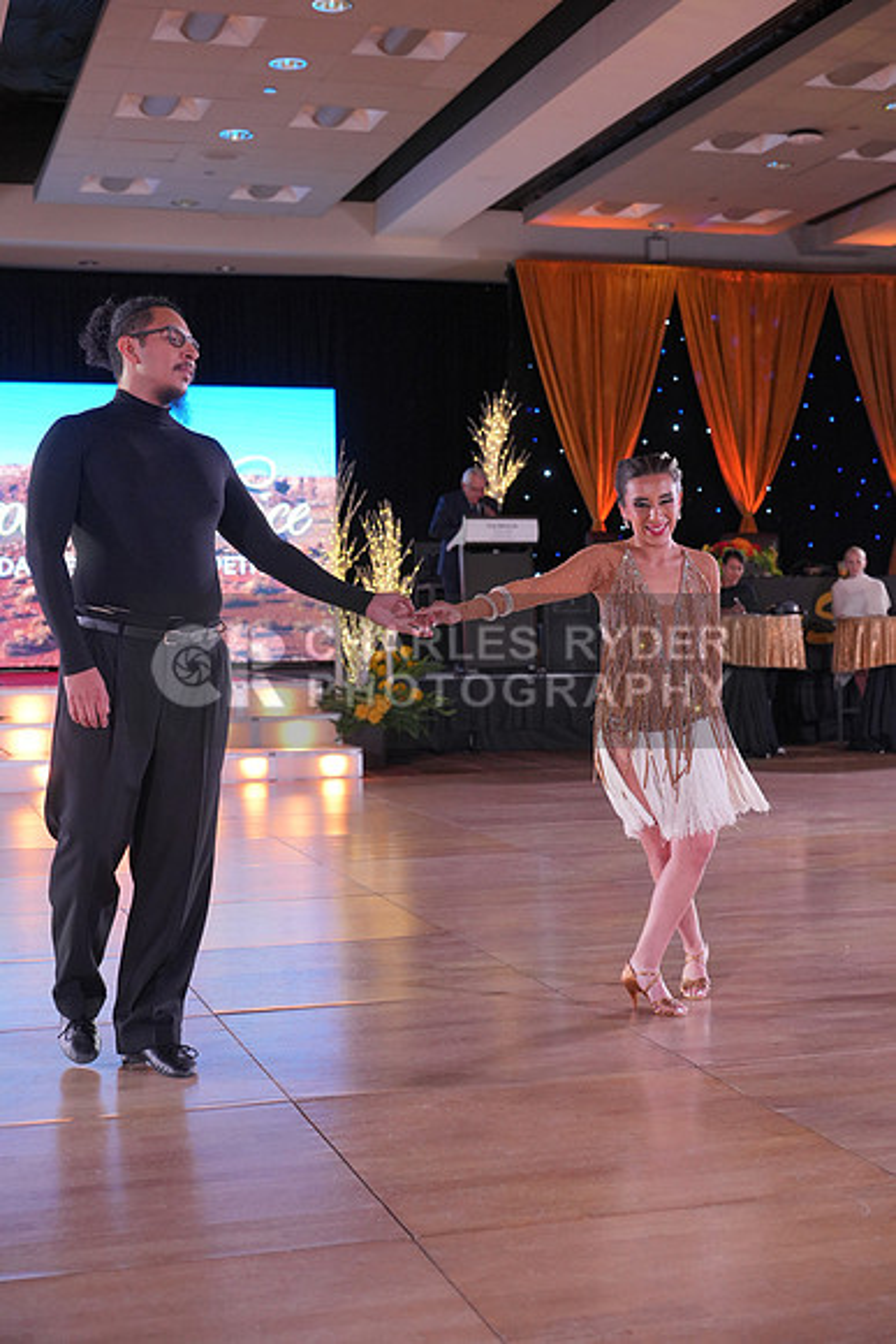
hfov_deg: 27.0
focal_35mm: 50
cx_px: 448
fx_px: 1865
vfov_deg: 39.6
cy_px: 672
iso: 2000
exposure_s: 1/400
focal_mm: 50
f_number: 4
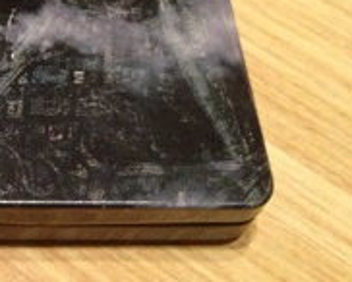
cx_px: -162
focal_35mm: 120
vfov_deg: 12.4
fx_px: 1251
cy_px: -104
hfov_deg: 15.0
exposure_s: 1/20
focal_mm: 4.28
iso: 400
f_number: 2.4
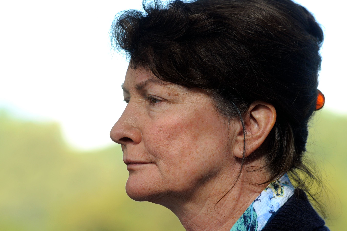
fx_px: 2888
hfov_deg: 6.9
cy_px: 116
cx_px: 174
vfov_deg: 4.6
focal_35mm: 300
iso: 320
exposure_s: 1/320
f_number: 7.1
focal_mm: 200
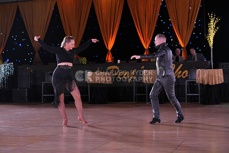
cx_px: 114
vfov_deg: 21.3
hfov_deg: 31.4
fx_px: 407
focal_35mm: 64
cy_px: 76
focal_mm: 64
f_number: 4
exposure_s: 1/400
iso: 1250
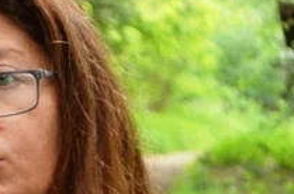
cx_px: 38
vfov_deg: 3.4
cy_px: 257
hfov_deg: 5.1
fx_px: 3293
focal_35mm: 404
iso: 500
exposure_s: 1/125
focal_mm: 55
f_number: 5.6
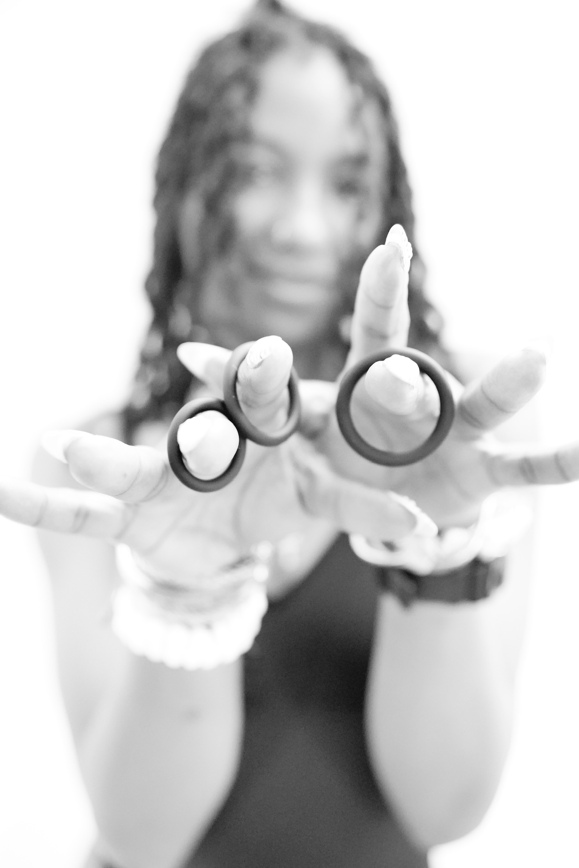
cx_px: 290
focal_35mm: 35
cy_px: 434
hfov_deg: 37.9
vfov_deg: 54.4
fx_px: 844
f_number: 2.8
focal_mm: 35
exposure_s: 1/100
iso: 12800
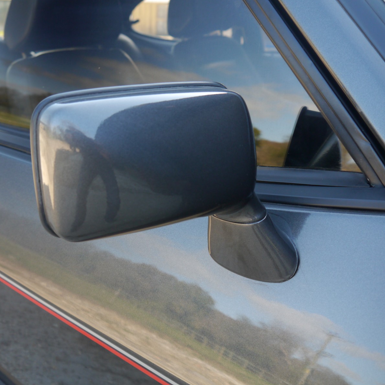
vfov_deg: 43.9
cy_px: 191
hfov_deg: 43.6
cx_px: 155
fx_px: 478
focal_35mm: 38
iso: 200
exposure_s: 1/60
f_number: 3.8
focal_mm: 16
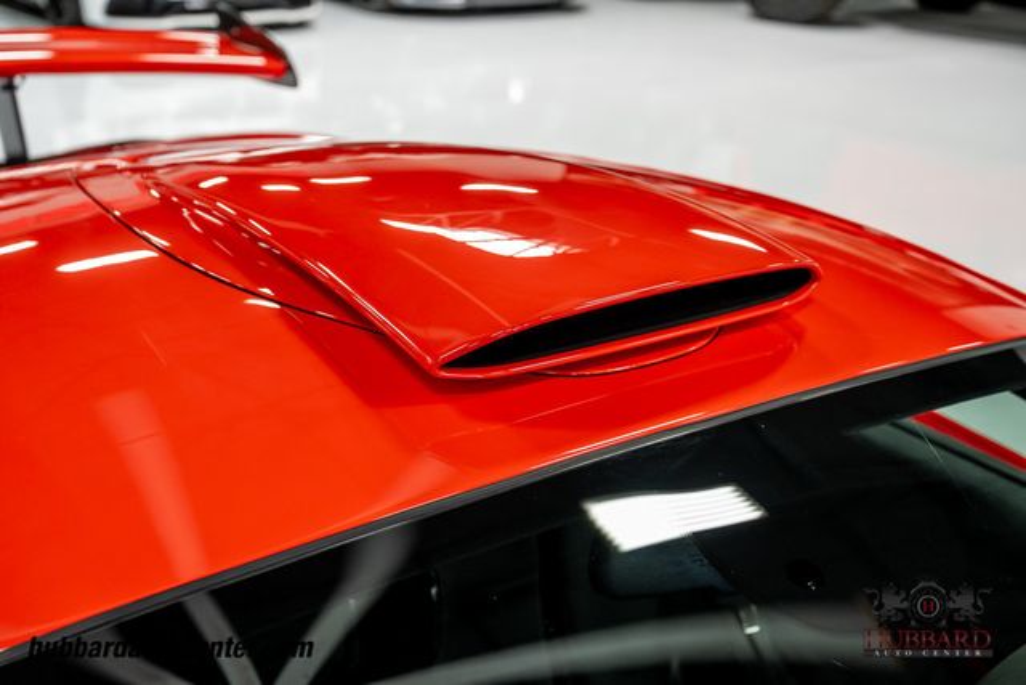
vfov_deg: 26.0
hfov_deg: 38.2
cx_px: 513
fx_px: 1482
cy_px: 342
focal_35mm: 52
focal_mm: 52
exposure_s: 1/60
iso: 800
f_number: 5
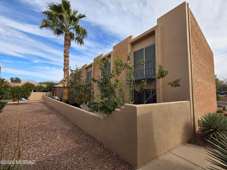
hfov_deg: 106.2
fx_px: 85
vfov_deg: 89.9
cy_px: 85
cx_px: 114
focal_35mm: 13
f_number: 1.9
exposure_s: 1/2000
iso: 64
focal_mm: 2.2
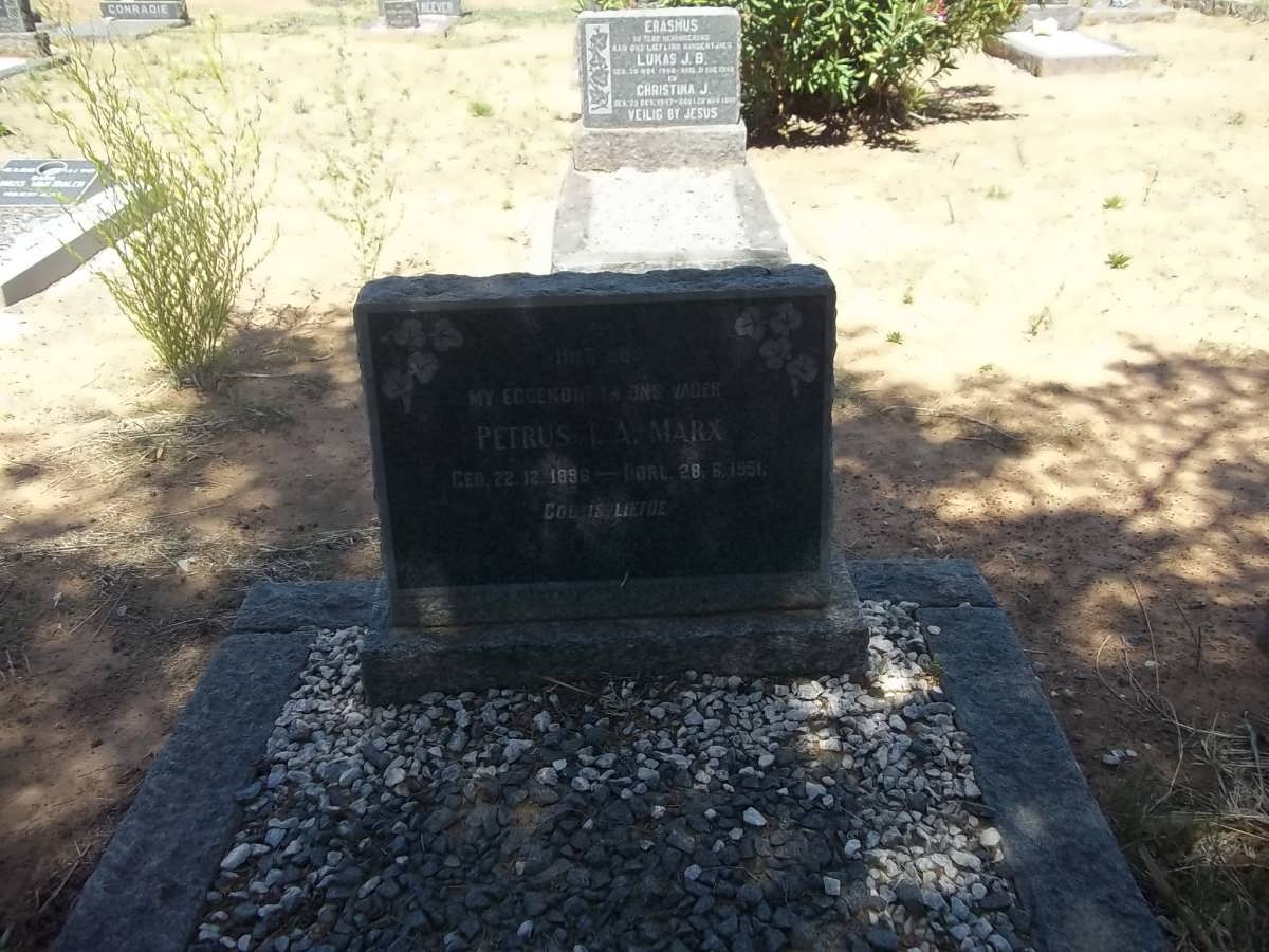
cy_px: 476
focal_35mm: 32
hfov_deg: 56.8
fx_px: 1173
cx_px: 634
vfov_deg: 44.2
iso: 80
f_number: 2.9
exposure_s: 1/500
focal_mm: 5.7
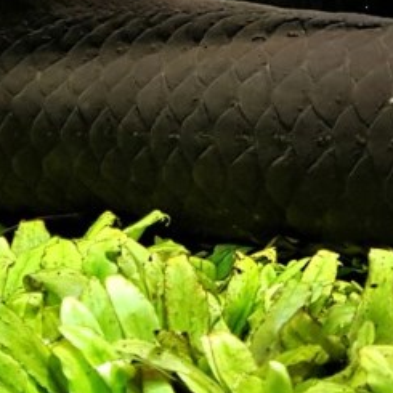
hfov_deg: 20.1
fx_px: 963
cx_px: 579
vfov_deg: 22.3
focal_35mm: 75
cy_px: 19
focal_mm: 4.2
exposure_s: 1/50
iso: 100
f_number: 1.7
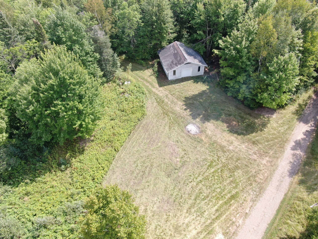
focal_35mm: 24
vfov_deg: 56.8
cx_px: 159
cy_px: 120
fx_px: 220
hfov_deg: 71.6
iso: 100
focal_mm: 4.39
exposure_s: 1/320
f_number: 2.8
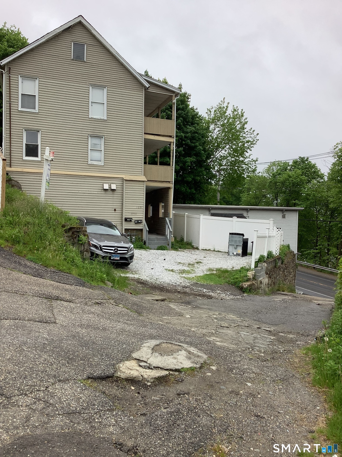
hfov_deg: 45.4
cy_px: 228
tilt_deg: -1.1
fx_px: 408
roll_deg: -1.6
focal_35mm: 31
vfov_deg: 58.4
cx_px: 171
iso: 25
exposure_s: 1/122
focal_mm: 3.3
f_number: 2.4
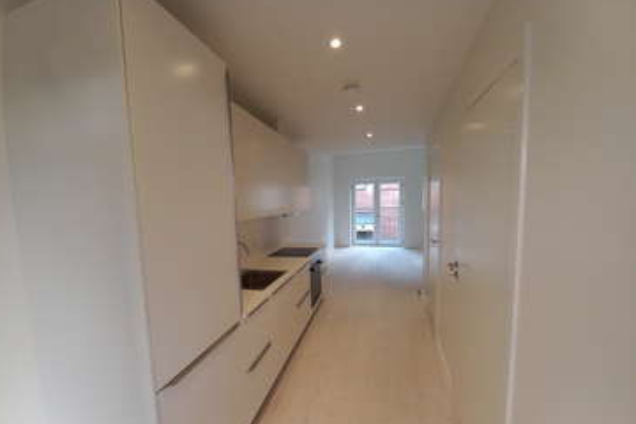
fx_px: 247
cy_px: 226
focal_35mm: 14
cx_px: 310
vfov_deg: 81.1
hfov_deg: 104.2
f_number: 2.2
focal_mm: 1.42
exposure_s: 1/50
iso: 50
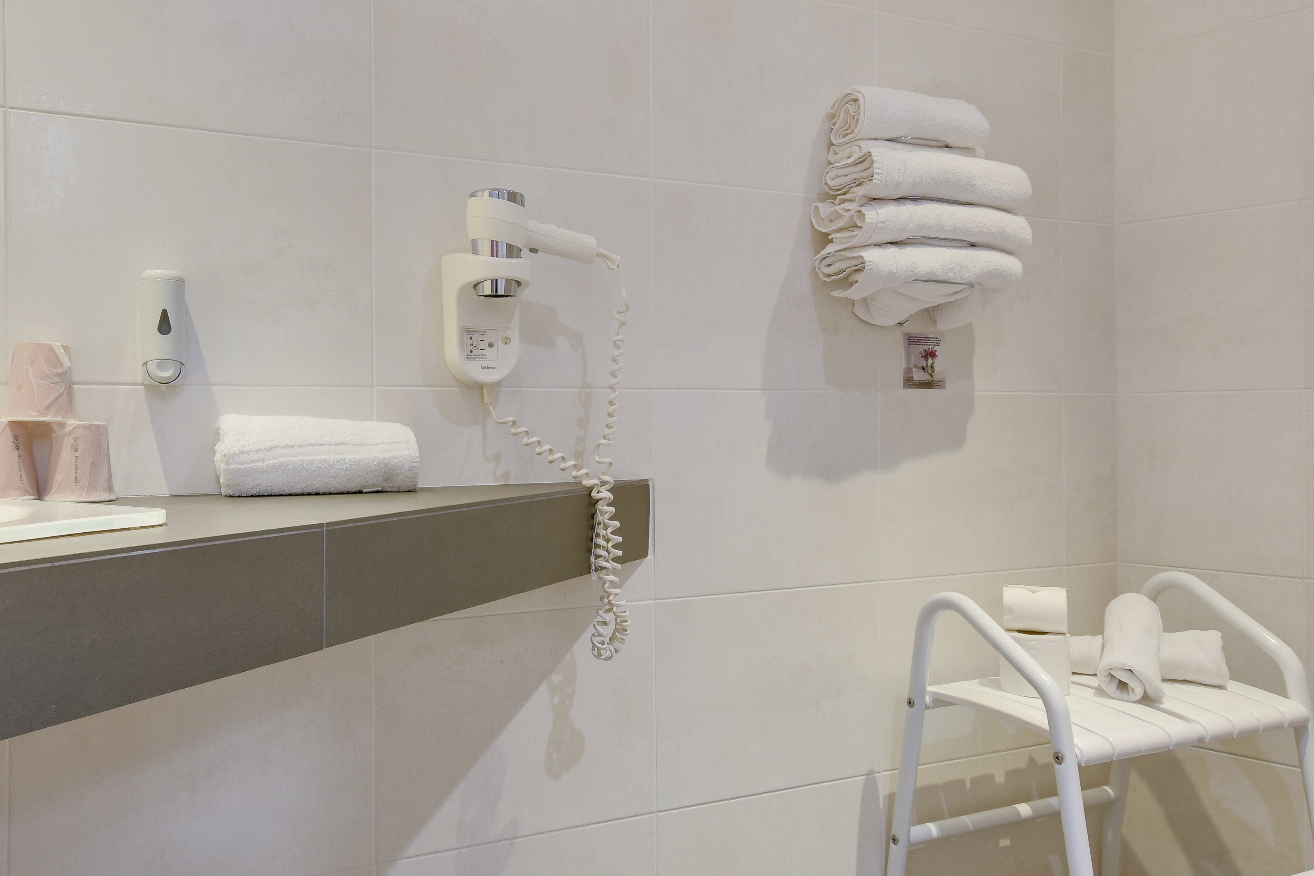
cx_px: 591
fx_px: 985
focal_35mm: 27
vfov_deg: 47.9
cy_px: 412
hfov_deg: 67.2
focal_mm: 10
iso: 400
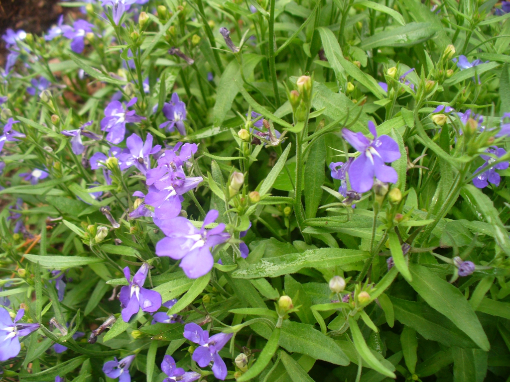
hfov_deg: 50.1
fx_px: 545
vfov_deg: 38.7
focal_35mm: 37
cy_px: 191
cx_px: 255
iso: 80
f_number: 2.8
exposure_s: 1/100
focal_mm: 6.1
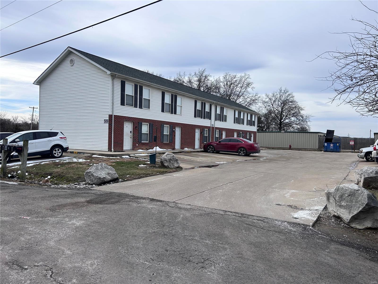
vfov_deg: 53.1
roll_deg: -1.3
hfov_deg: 67.3
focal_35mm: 26
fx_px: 284
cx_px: 189
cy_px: 142
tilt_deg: -2.5
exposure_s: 1/4444
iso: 50
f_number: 1.5
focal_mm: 5.7
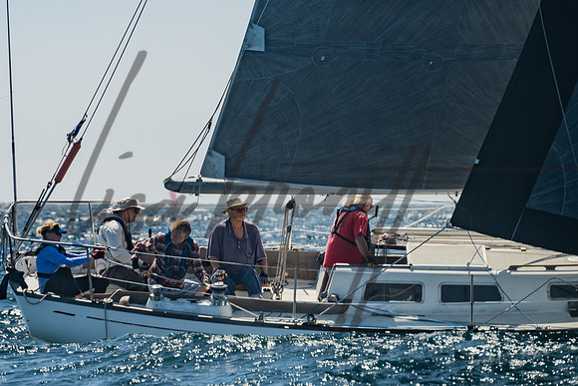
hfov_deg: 5.9
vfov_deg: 3.9
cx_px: 214
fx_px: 5628
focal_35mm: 350
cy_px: 140
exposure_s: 1/500
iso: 160
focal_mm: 200
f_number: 6.3
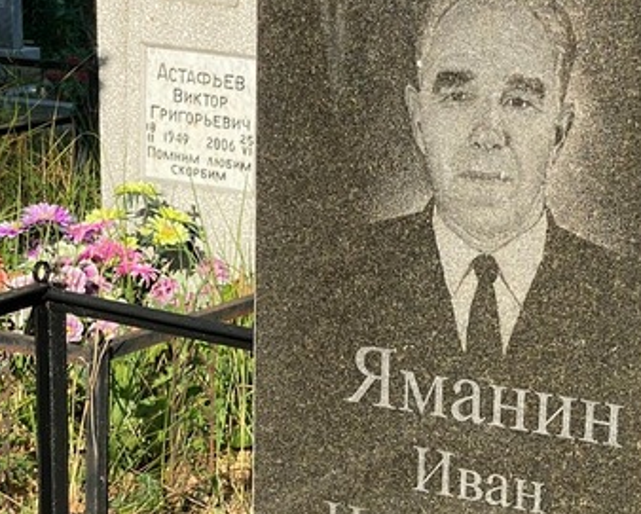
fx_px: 2279
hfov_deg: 16.0
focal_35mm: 120
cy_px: 486
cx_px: 396
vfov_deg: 12.7
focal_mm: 6
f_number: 2
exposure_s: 1/737
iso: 20
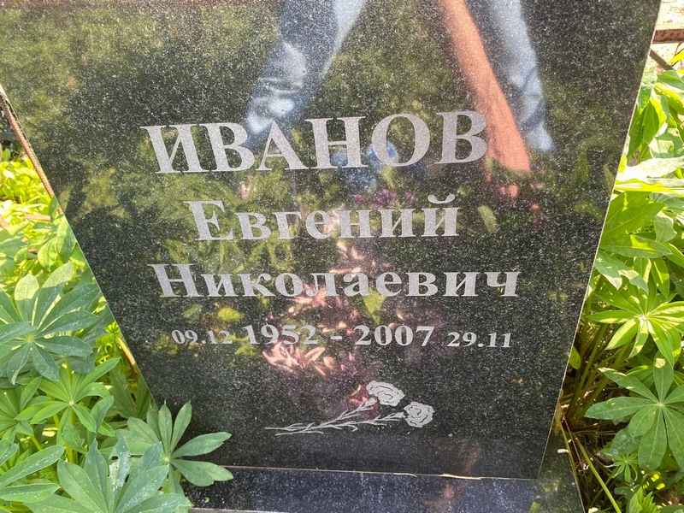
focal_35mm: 26
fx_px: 514
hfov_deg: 67.3
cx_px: 342
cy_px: 256
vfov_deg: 53.1
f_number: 1.8
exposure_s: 1/122
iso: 50
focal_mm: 4.25
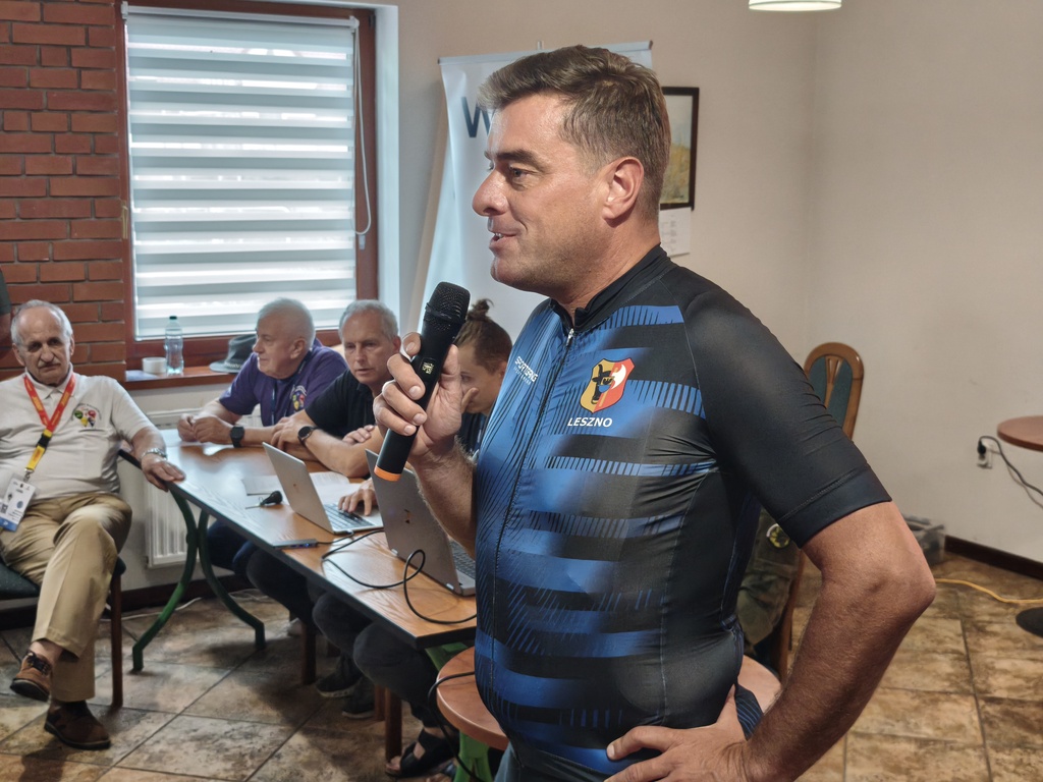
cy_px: 391
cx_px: 522
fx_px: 1386
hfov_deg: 41.2
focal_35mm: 46
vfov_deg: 31.5
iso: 500
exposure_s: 1/50
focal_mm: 6.57
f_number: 1.6
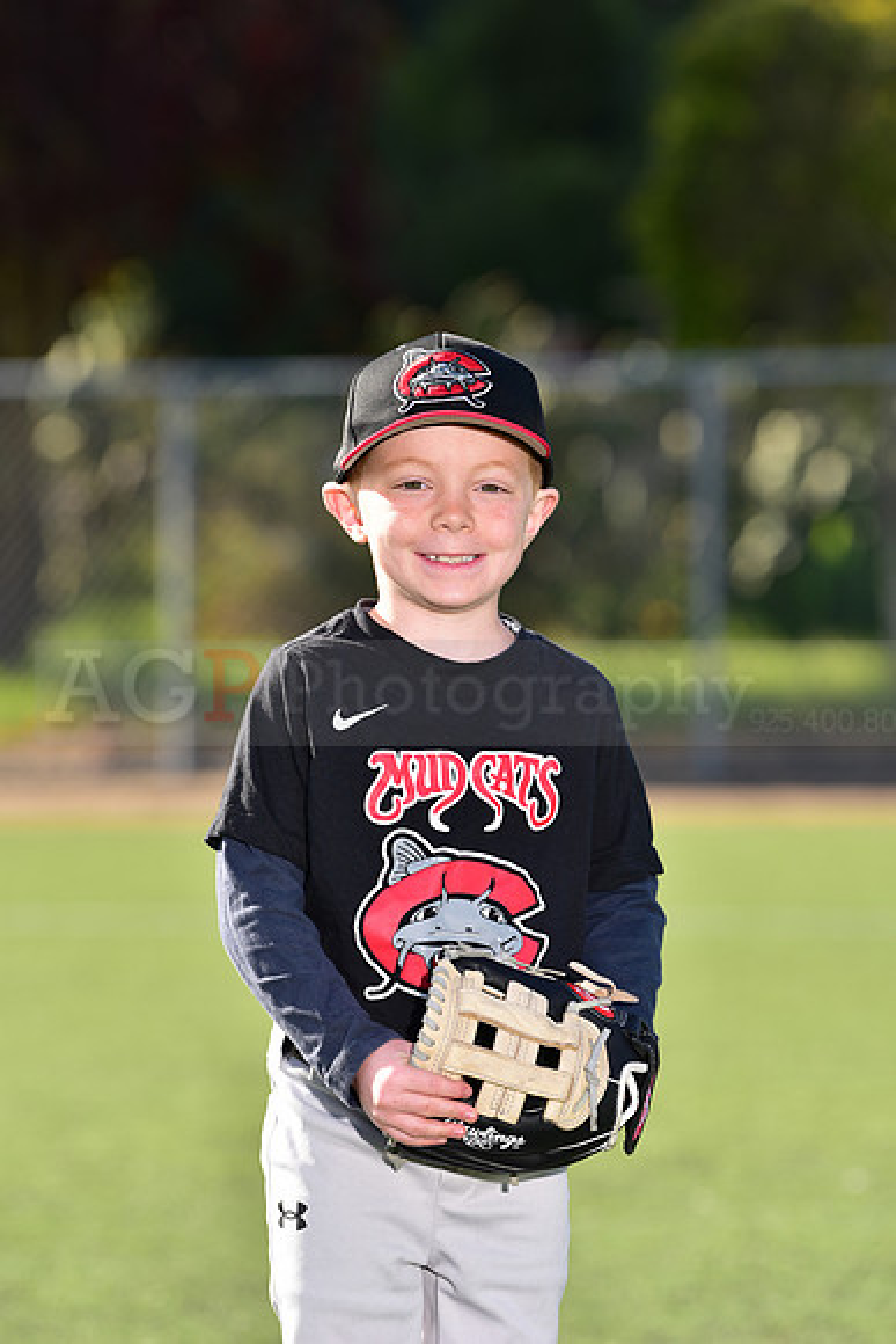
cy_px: 672
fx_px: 7462
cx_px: 448
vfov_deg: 10.3
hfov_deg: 6.9
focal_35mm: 200
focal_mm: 200
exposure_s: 1/250
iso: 80
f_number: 5
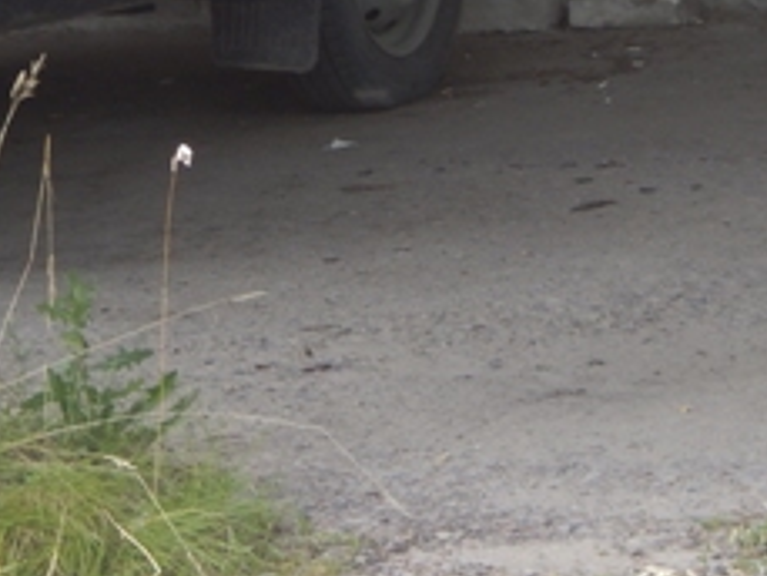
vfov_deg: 4.6
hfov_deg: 6.1
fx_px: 7116
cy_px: -198
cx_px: -77
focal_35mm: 321
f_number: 4.6
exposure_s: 1/160
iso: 125
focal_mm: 20.5
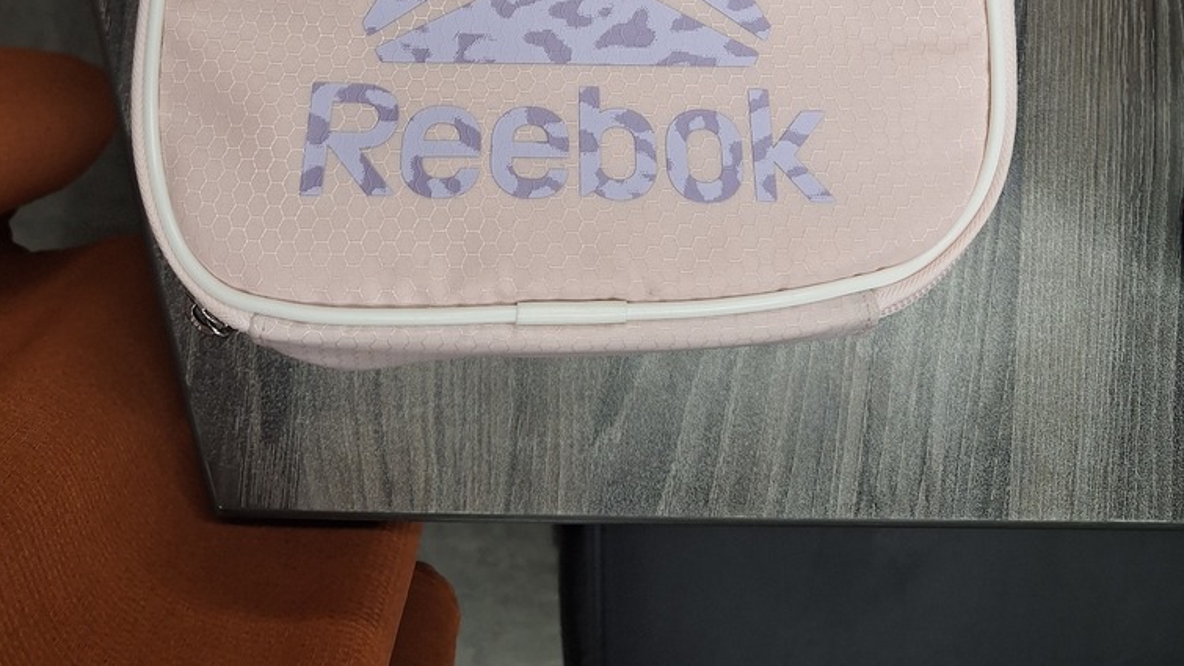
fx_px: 1068
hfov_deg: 58.0
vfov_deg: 29.8
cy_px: -128
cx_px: 591
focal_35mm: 34
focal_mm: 5.54
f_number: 1.8
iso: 40
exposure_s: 1/60
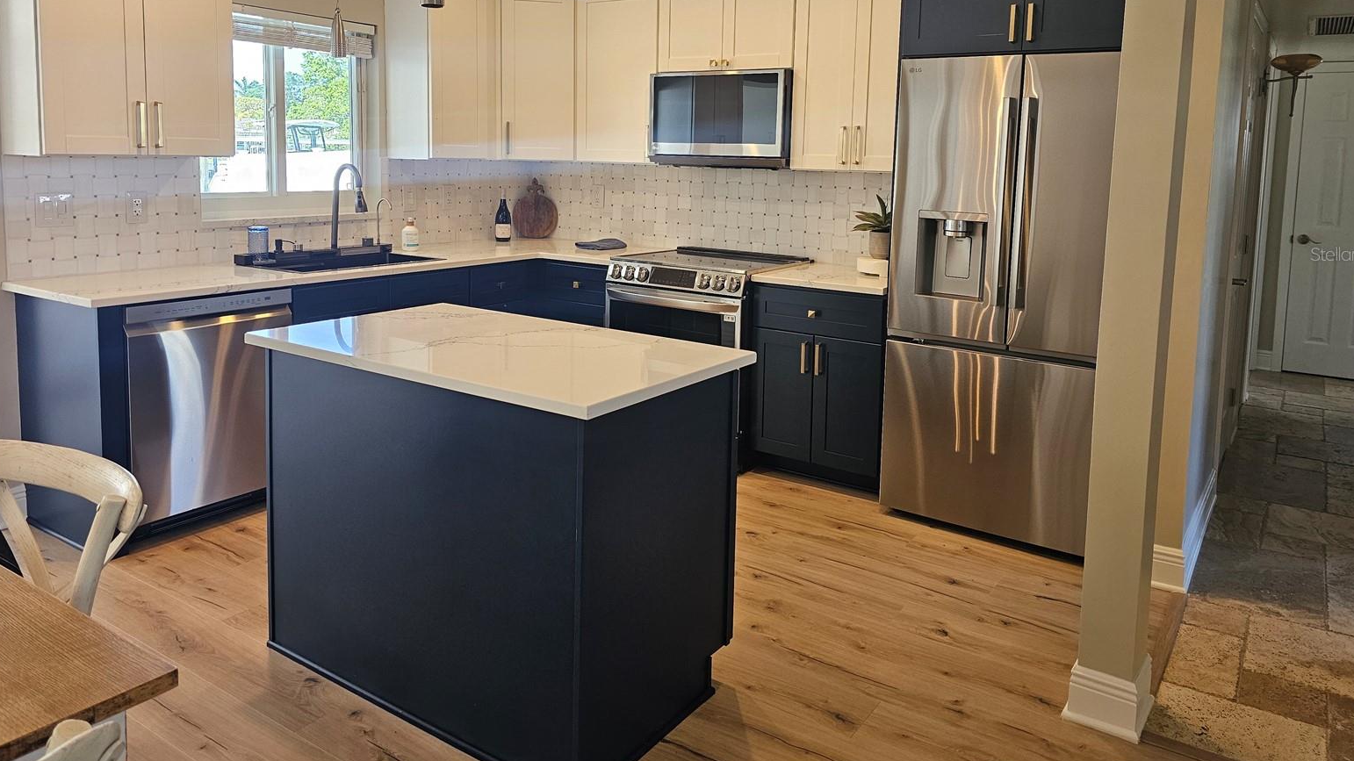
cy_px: 254
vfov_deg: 43.7
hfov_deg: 71.9
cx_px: 691
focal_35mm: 26
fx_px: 933
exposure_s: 1/120
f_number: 1.7
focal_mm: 6.3
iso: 160
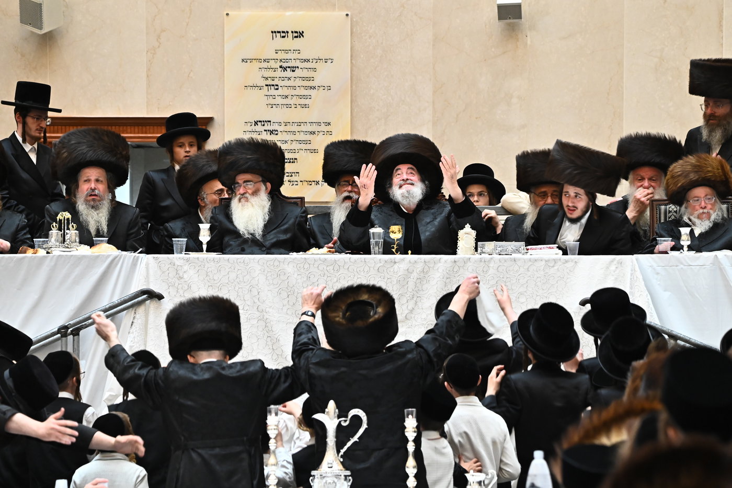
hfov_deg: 9.4
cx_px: 366
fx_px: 4472
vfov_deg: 6.2
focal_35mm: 220
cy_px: 244
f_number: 7.1
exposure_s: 1/125
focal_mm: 220
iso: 4000
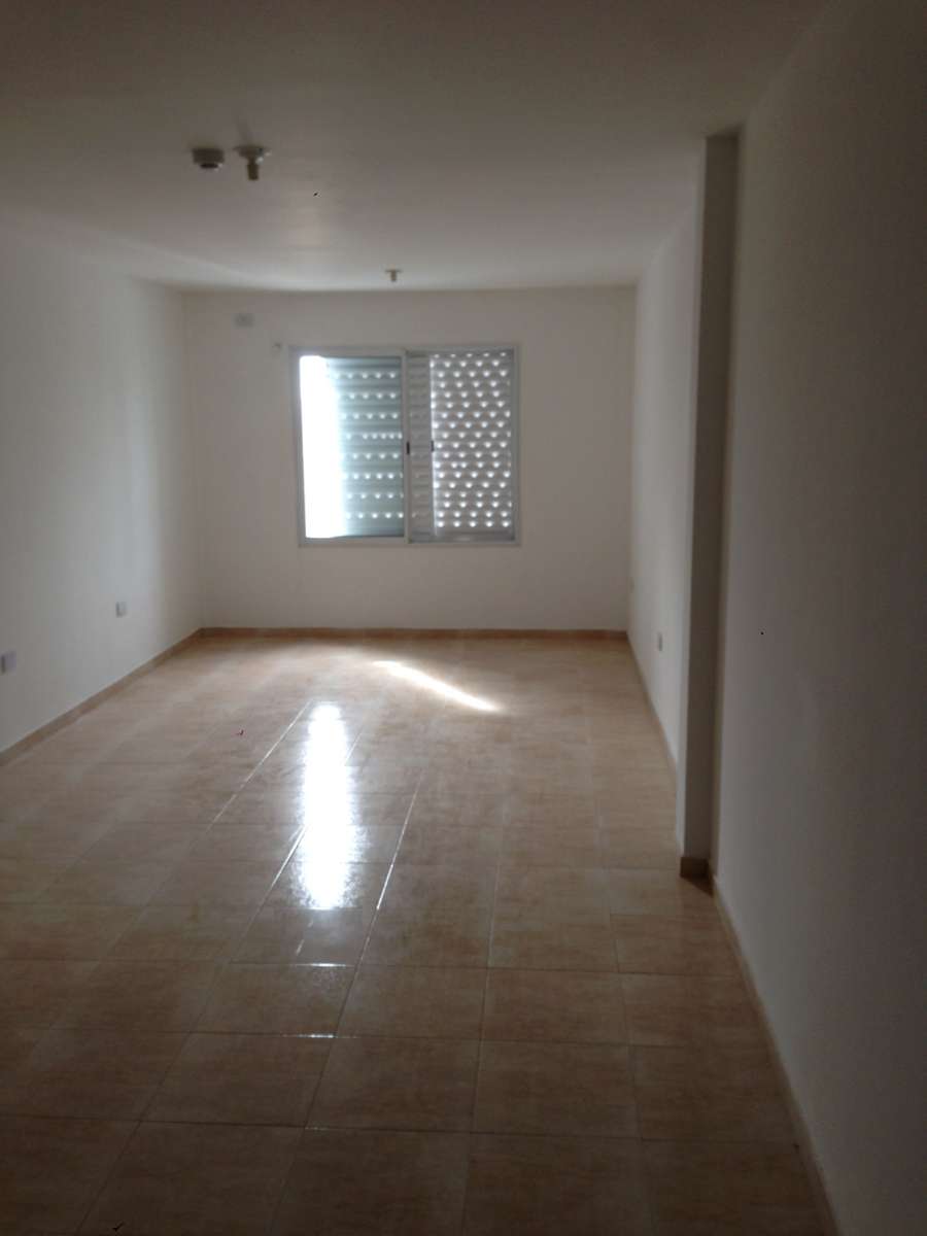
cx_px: 464
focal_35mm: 33
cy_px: 618
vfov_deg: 55.4
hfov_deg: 42.9
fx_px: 1178
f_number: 2.4
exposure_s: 1/20
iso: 50
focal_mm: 4.12
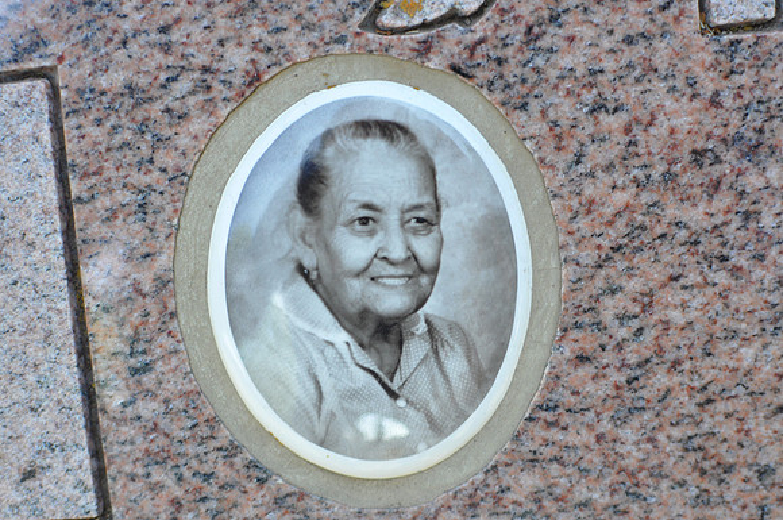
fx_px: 1140
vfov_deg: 25.7
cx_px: 392
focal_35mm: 52
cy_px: 260
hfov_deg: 37.9
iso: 400
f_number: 4.5
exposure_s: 1/80
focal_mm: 35
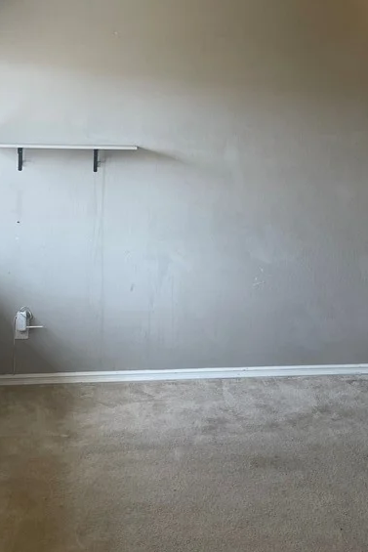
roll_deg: -1.5
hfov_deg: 27.5
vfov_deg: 39.2
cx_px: 218
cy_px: 133
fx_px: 751
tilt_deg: +0.0
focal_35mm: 49
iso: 50
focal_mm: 4.2
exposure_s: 1/120
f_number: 1.6
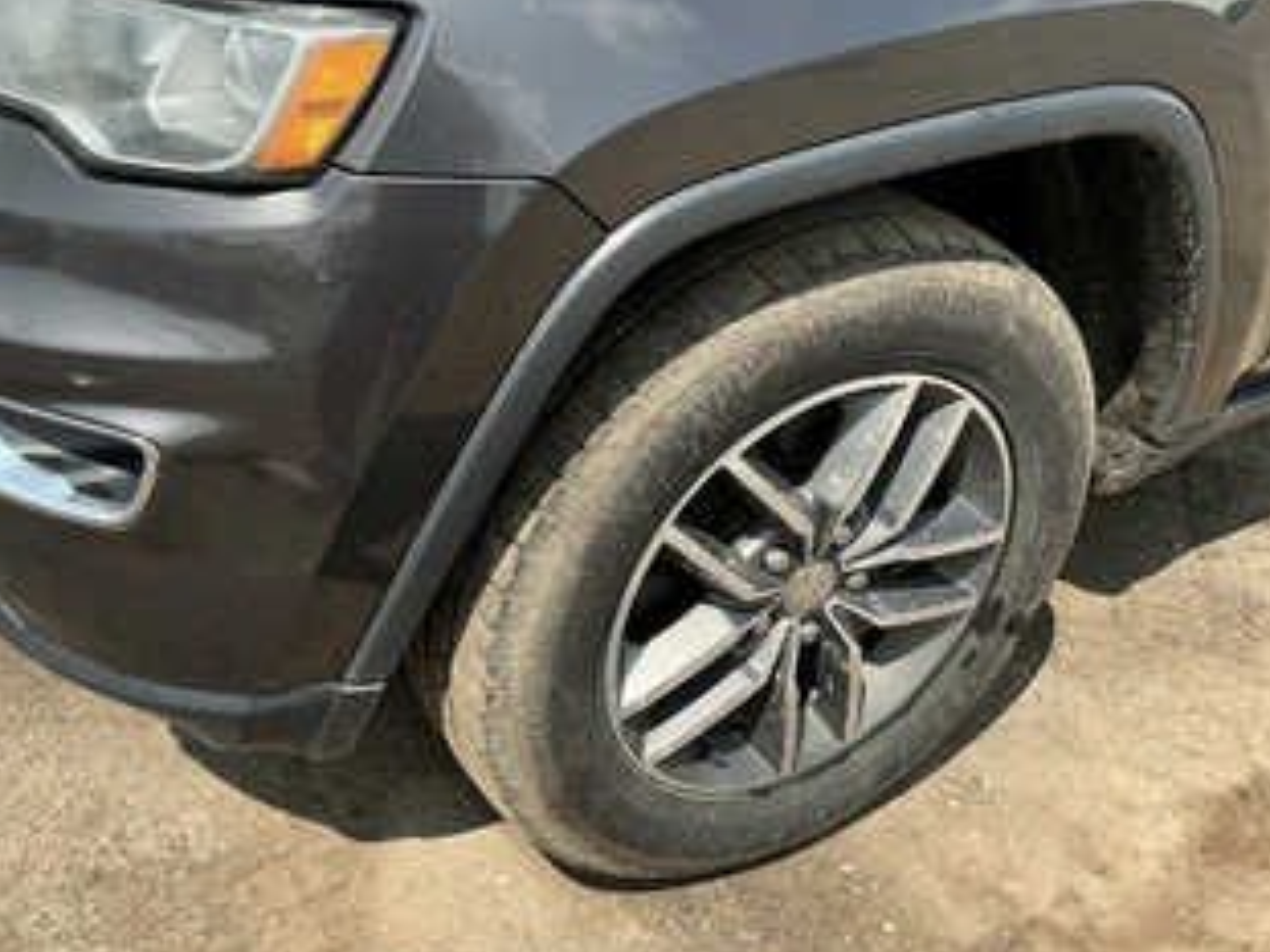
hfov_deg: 50.9
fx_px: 1320
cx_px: 486
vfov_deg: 39.4
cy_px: 372
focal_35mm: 36
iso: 25
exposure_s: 1/912
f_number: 1.8
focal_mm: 3
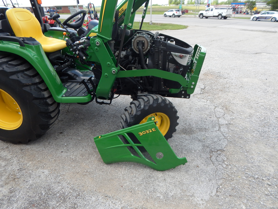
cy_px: 104
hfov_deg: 76.4
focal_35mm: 22
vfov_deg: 61.1
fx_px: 177
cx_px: 139
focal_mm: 4
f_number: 3
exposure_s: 1/640
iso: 125
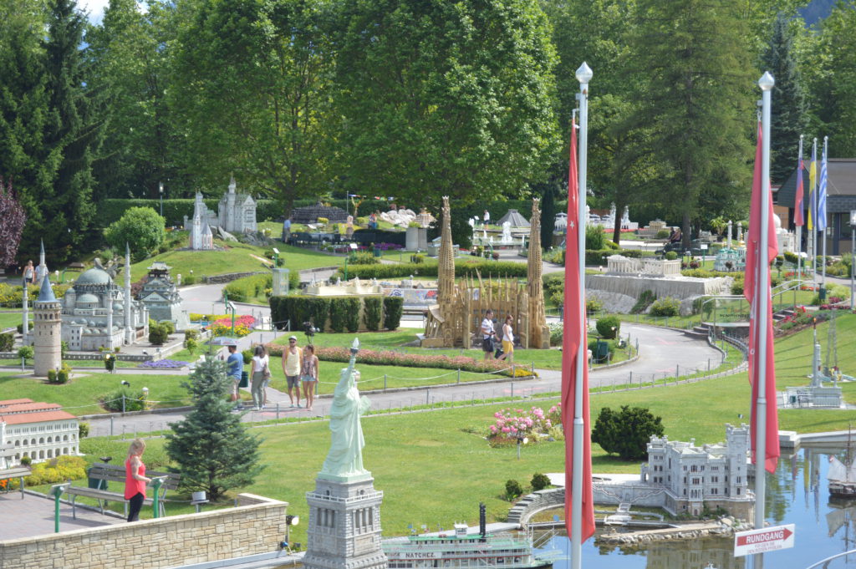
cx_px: 428
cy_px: 284
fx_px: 1960
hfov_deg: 24.6
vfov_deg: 16.5
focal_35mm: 82
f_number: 5.6
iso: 100
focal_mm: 55
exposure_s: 1/200
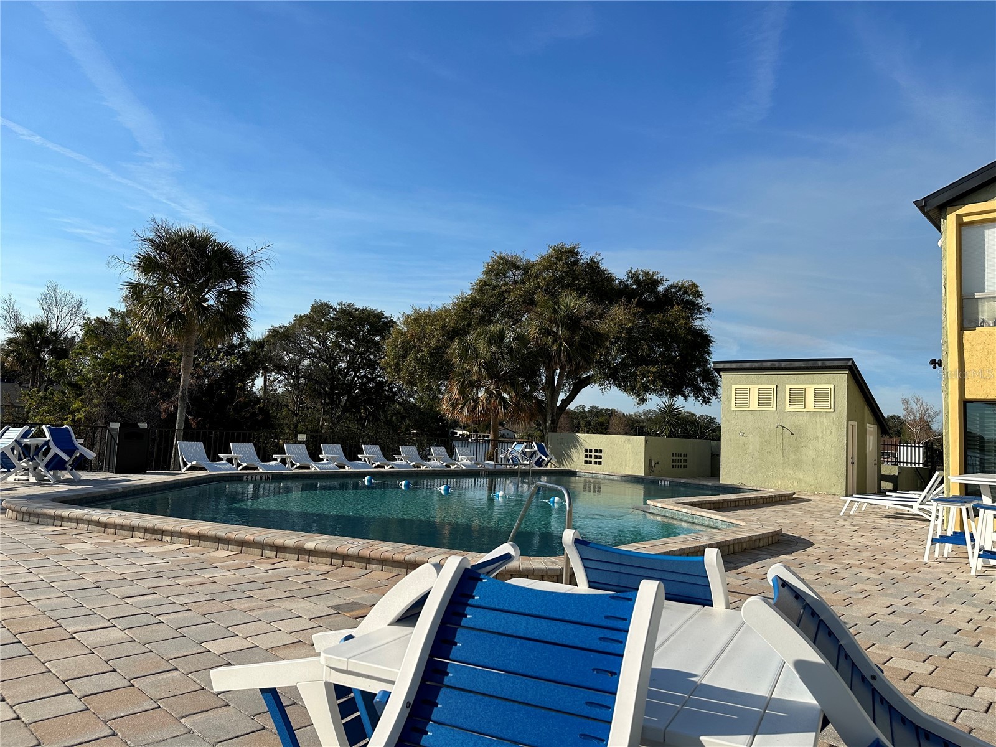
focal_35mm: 24
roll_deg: -3.6
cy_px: 374
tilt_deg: +5.3
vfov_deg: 56.8
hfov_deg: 71.6
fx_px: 691
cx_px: 498
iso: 80
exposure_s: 1/6211
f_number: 1.78
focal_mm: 6.86
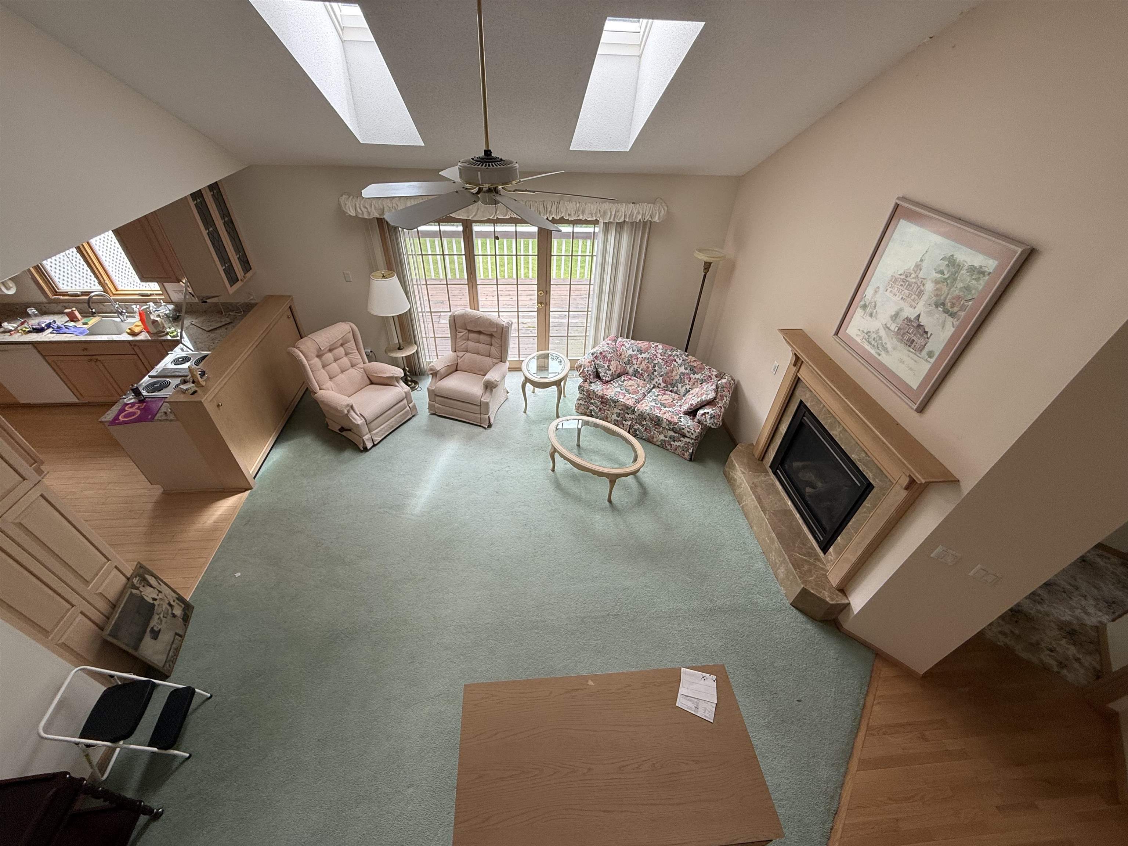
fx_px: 456
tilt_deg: -40.1
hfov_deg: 102.1
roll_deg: -2.6
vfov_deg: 85.7
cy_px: 423
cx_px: 564
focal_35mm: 14
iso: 50
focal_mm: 2.22
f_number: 2.2
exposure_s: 1/99
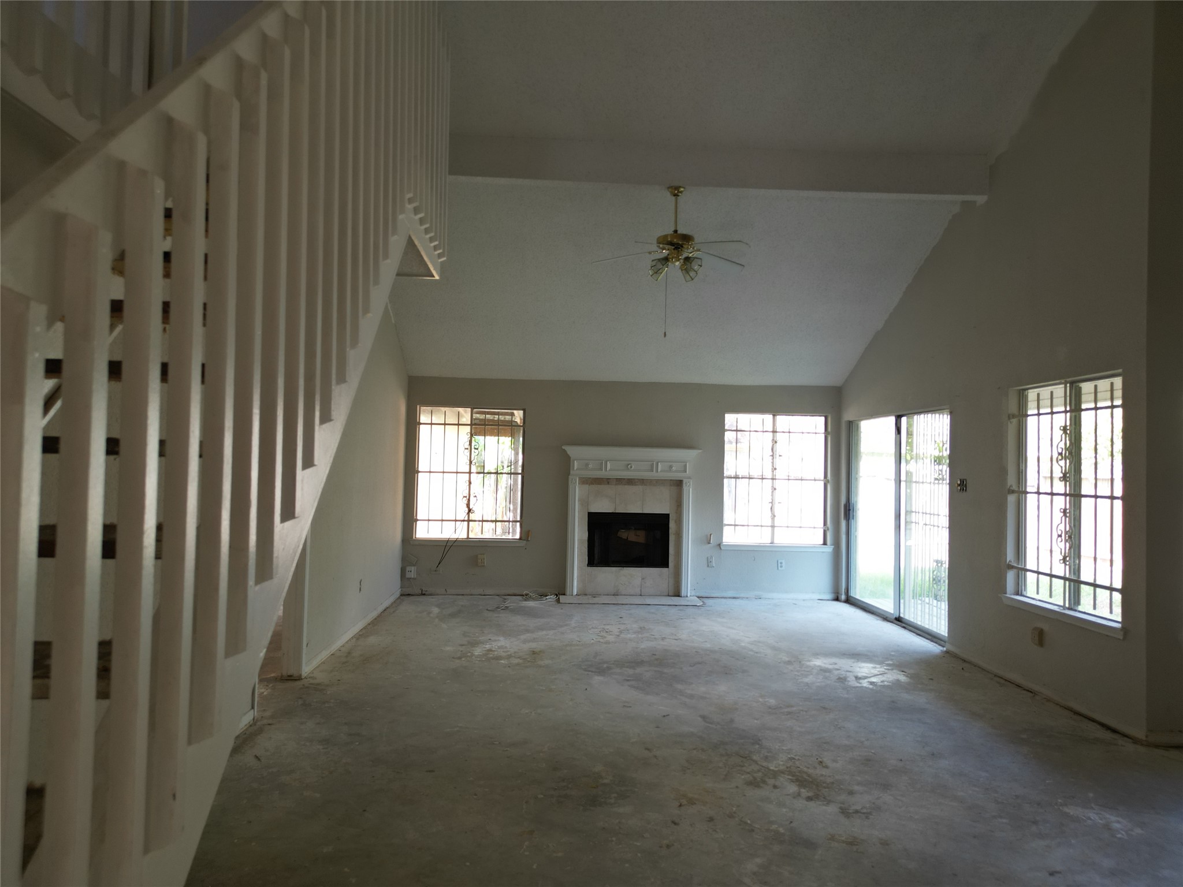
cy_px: 444
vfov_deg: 56.8
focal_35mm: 24
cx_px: 592
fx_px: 820
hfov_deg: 71.6
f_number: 1.7
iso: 100
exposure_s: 1/60
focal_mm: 6.72
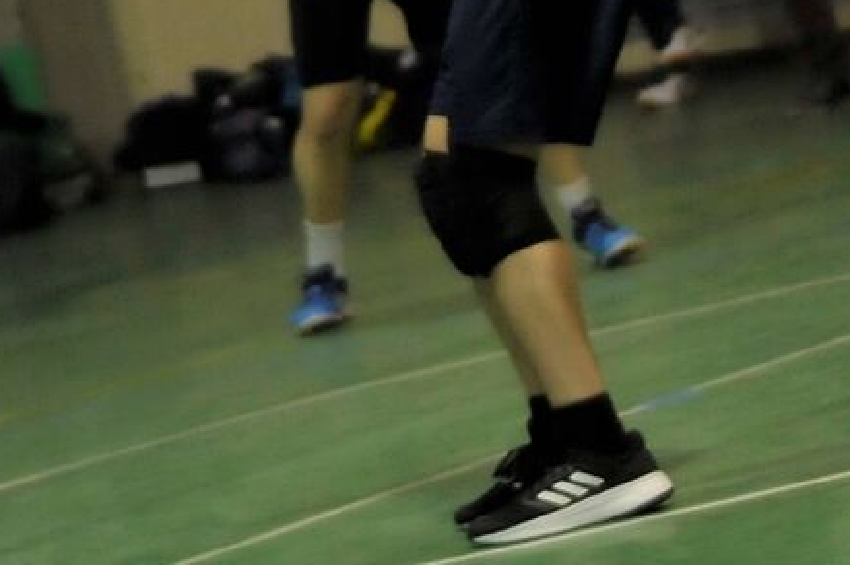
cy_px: -525
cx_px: 128
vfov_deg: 4.9
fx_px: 6462
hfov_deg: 7.5
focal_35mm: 274
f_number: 1.8
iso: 2000
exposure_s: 1/400
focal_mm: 50
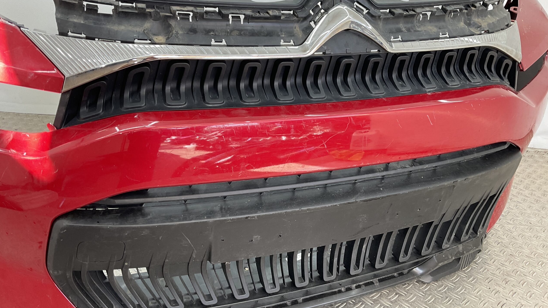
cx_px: 272
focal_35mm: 32
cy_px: 147
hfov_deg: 61.0
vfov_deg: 36.7
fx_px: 465
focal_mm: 3
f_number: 1.8
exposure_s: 1/120
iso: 50
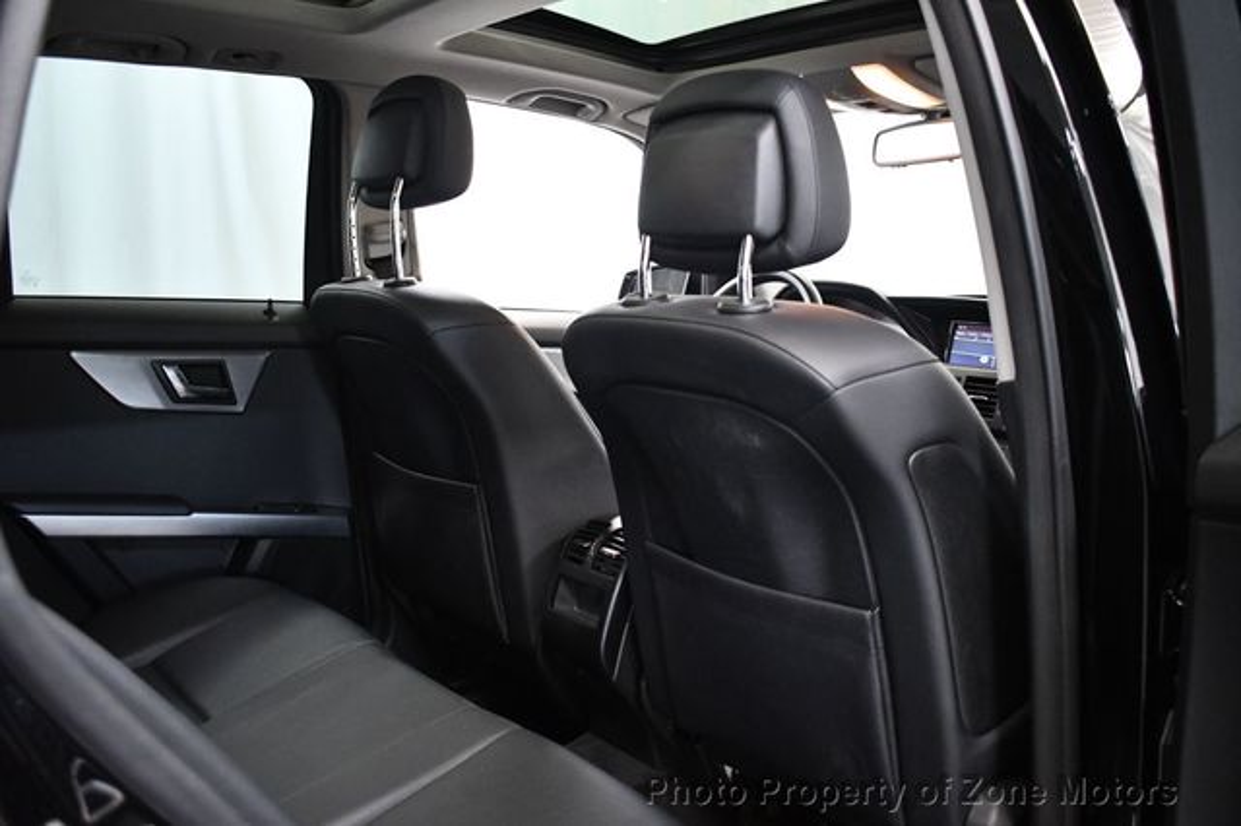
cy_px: 413
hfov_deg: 57.2
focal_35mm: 33
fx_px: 1137
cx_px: 620
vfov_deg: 39.9
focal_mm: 22
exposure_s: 1/60
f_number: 3.8
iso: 4000
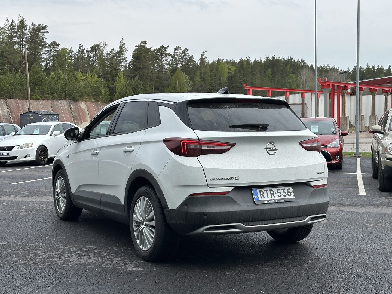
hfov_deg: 39.7
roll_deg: +1.2
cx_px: 196
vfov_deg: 30.3
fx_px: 544
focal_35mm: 48
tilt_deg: -2.3
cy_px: 147
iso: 64
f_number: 1.78
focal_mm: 6.86
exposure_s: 1/1517
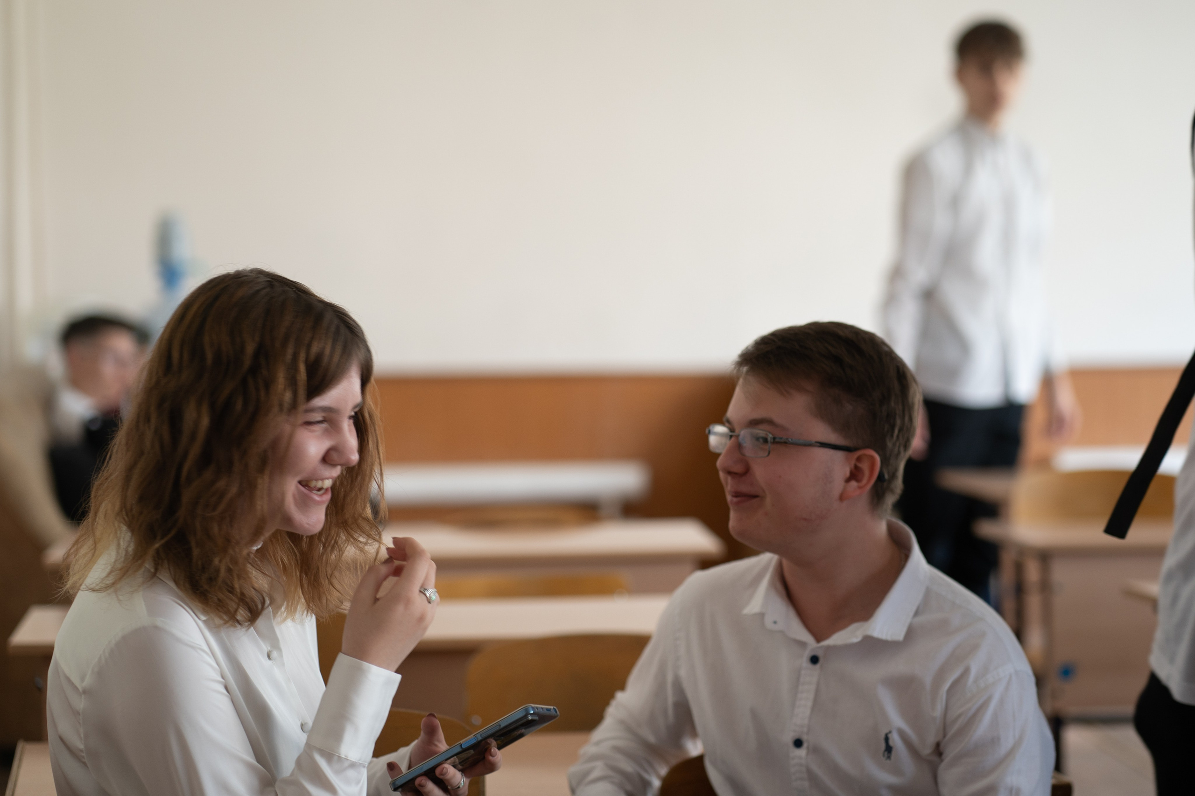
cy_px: 379
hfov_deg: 22.9
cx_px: 625
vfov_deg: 15.4
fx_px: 2953
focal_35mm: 89
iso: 160
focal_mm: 85
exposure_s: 1/125
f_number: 2.5
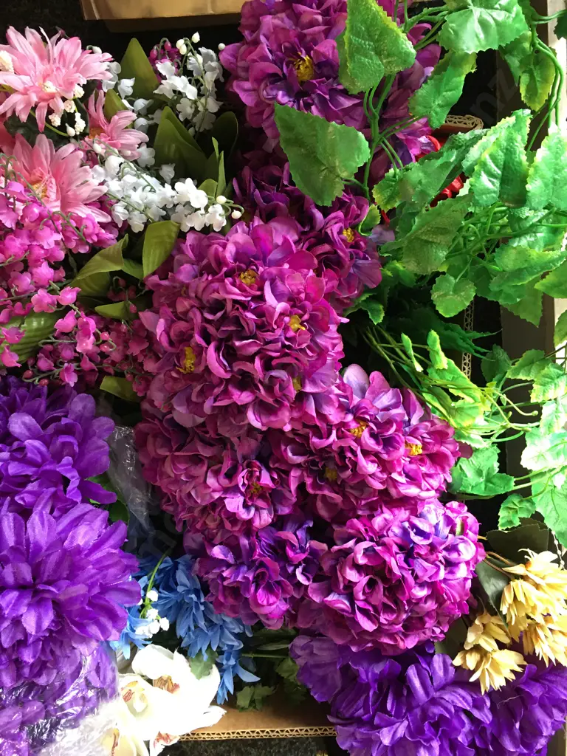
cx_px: 284
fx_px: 633
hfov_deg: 48.2
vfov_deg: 61.7
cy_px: 378
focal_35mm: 29
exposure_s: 1/17
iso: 80
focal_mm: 4.15
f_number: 2.2
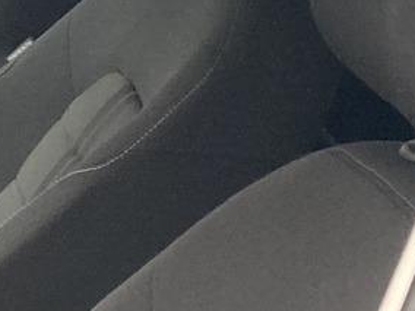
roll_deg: +0.5
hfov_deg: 10.5
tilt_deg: -24.1
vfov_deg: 9.2
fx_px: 1894
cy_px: 406
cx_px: -617
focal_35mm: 158
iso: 160
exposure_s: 1/60
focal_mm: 3.99
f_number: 1.8
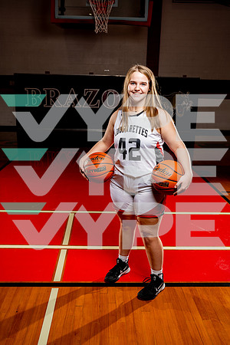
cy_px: 172
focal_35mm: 34
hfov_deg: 38.9
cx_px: 115
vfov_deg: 55.8
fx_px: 326
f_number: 8
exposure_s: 1/250
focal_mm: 34
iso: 100
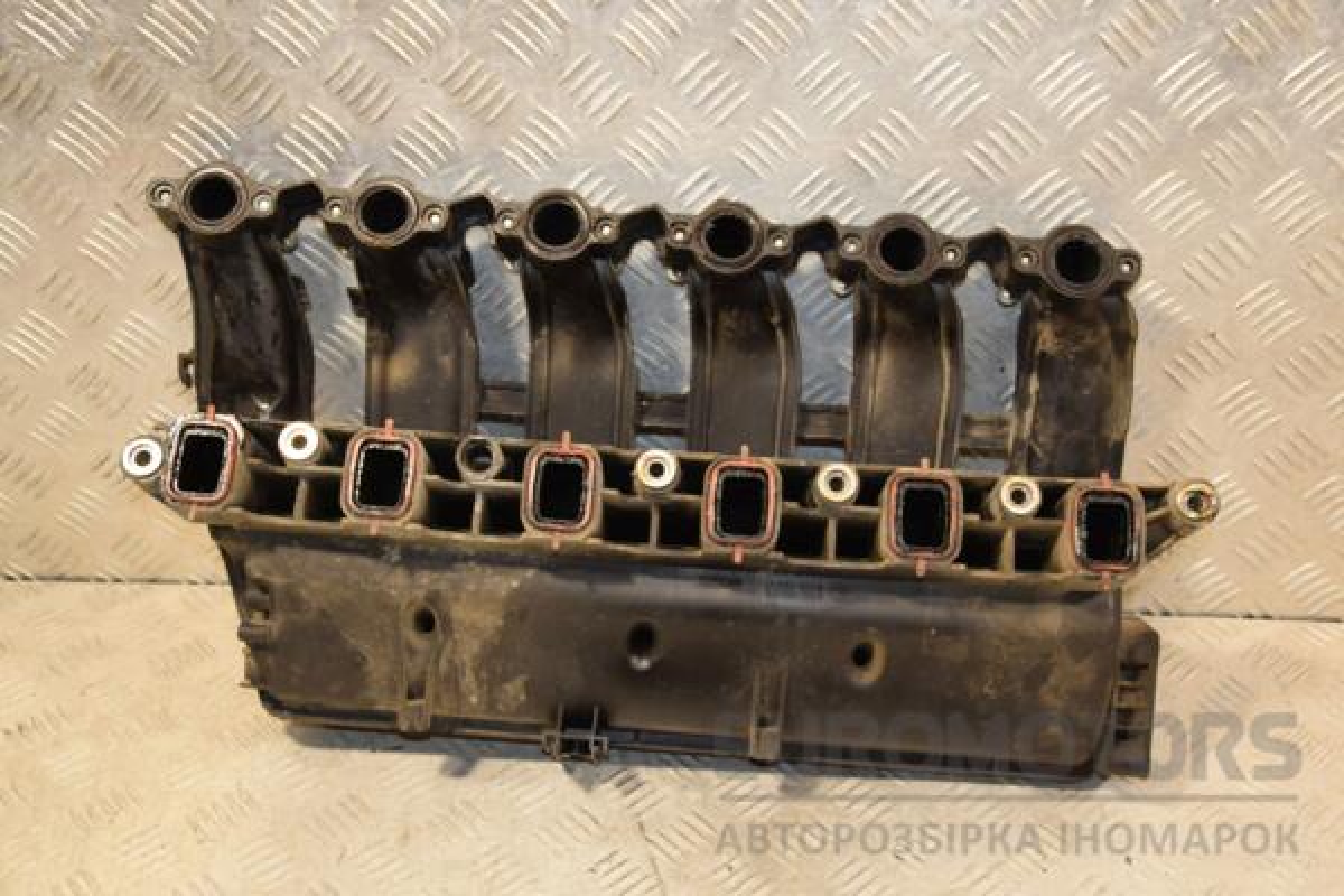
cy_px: 448
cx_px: 672
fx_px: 1568
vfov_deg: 31.9
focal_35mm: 42
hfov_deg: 46.4
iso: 800
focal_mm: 28
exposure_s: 1/125
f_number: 5
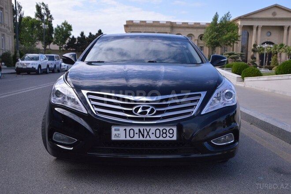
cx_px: 146
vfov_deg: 31.8
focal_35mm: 42
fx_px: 339
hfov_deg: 46.4
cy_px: 97
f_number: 5.6
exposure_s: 1/2500
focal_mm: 28
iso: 800
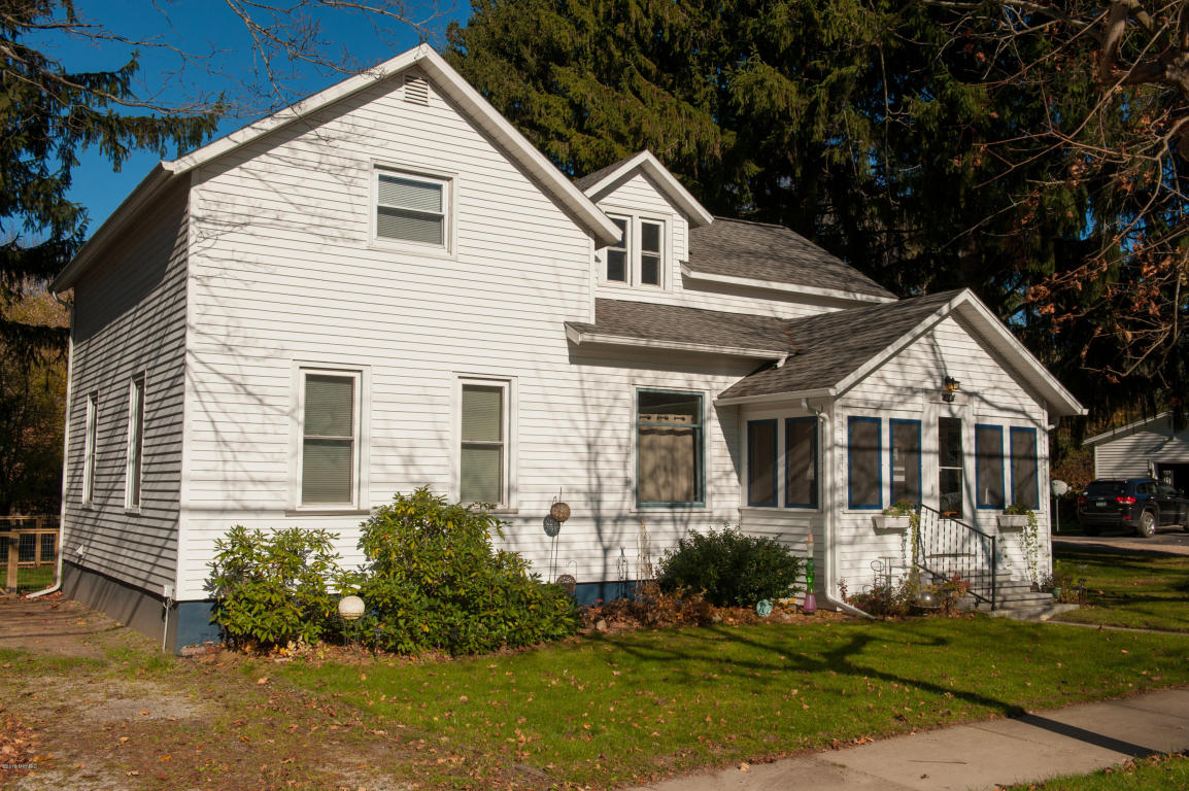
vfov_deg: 37.8
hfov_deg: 54.5
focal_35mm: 35
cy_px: 396
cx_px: 594
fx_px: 1155
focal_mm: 35
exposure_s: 1/2500
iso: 400
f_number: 8
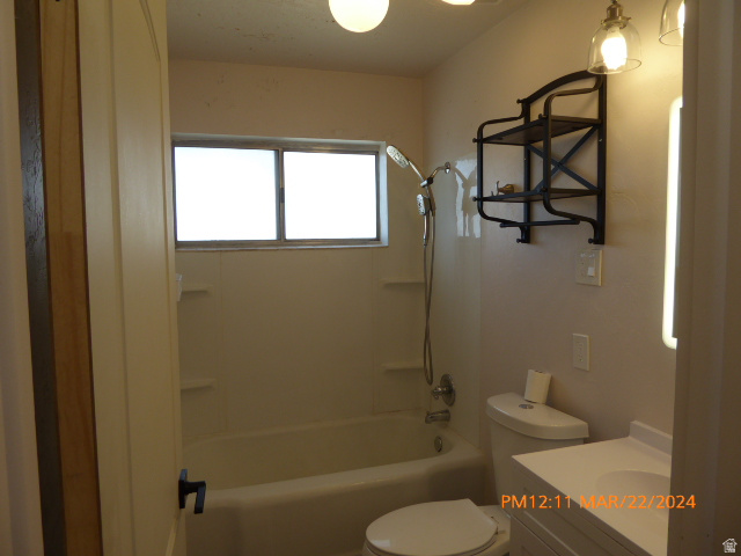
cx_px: 370
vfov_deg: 56.8
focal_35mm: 24
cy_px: 278
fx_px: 514
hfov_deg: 71.6
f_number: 3.3
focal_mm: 4.3
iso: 80
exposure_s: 1/80
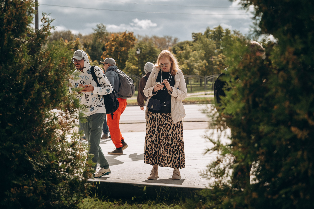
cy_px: 104
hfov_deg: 23.9
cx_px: 157
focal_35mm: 85
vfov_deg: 16.1
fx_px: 741
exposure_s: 1/1000
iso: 500
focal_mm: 83
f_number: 4
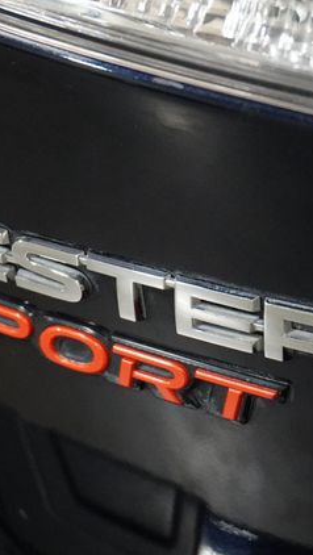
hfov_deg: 13.0
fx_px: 1366
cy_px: 279
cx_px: 38
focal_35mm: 93
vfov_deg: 23.0
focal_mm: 39
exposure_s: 1/80
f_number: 5.6
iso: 6400
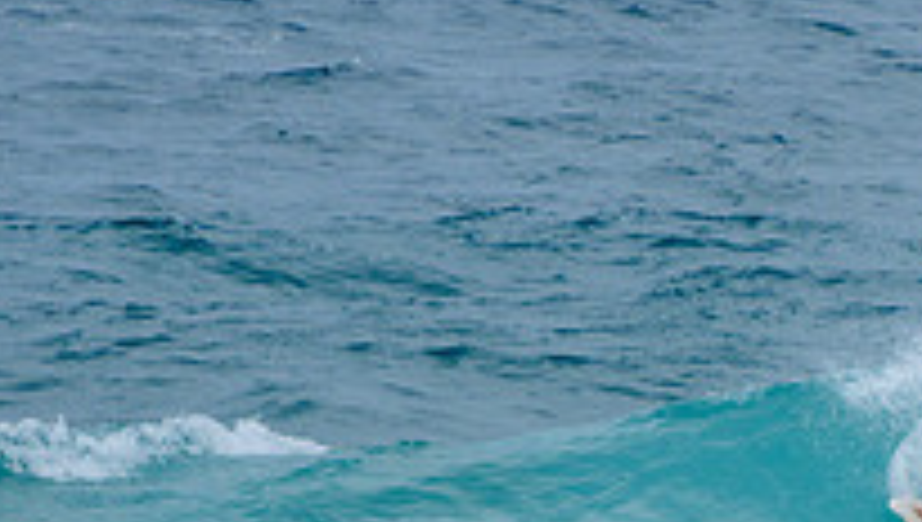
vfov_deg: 0.8
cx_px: 1015
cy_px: 492
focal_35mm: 1627
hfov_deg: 1.3
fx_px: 39834
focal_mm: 400
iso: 220
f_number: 5.6
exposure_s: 1/2000
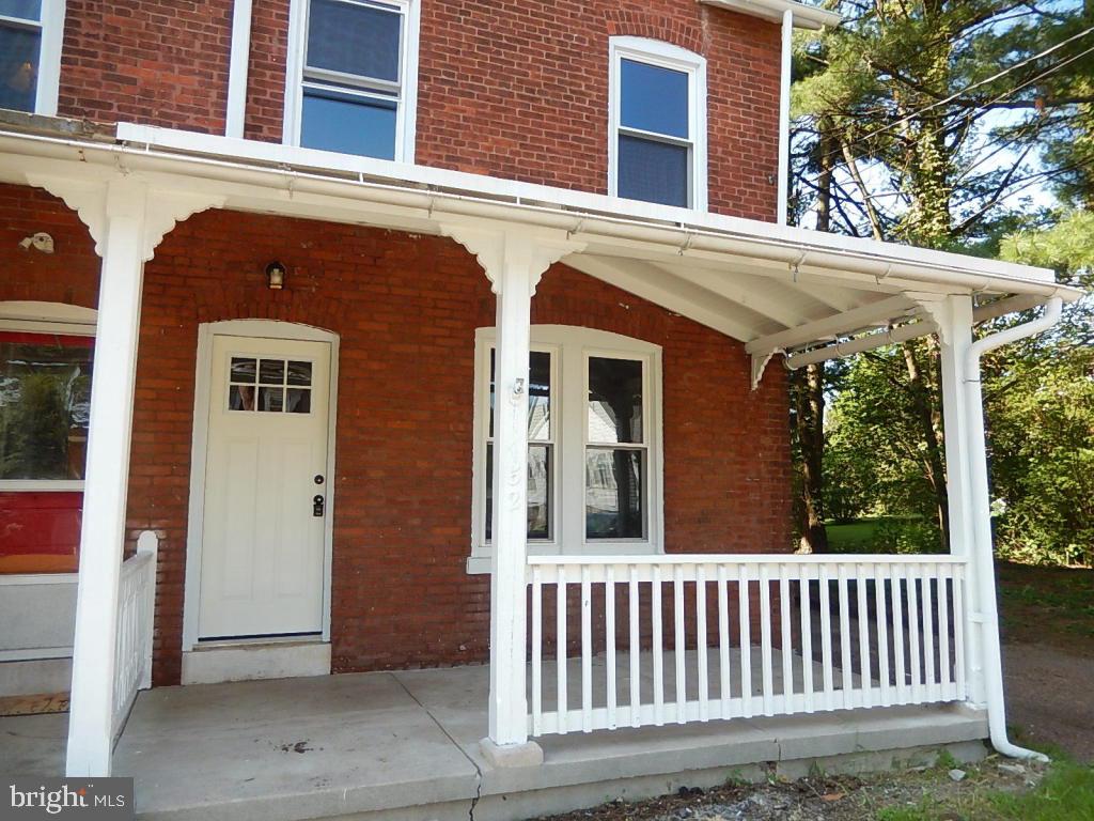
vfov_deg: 54.9
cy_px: 410
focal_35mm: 25
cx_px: 547
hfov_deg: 69.4
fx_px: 790
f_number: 3.4
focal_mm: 4.5
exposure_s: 1/200
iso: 125
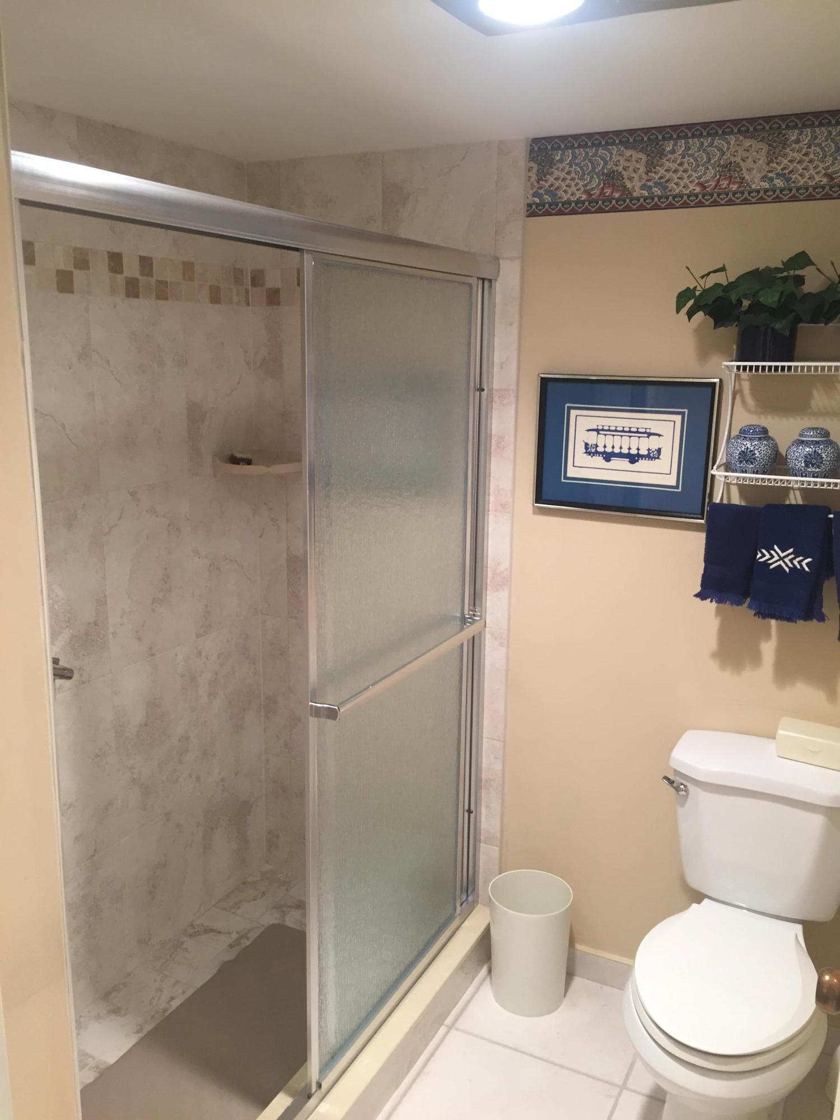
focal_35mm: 29
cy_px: 560
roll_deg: -1.0
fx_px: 938
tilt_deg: -11.7
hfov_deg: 48.2
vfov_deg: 61.7
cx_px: 420
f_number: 2.2
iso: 64
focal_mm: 4.15
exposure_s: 1/30
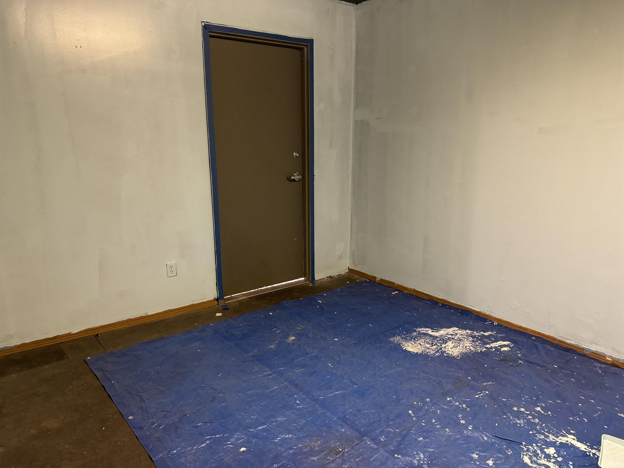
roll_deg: -0.4
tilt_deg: -10.8
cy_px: 234
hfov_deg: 71.6
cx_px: 312
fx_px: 433
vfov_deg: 56.8
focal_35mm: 24
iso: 640
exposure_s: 1/40
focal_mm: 6.86
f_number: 1.78
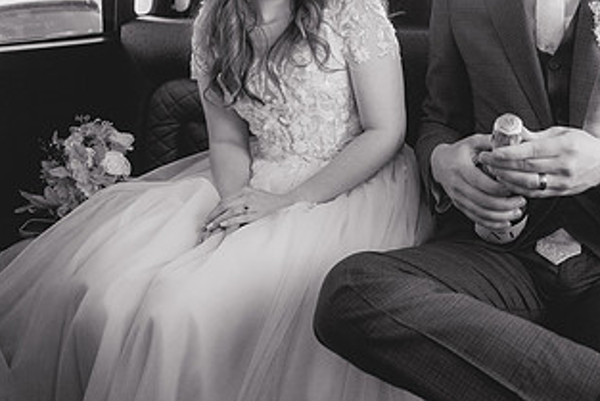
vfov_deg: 36.5
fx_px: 584
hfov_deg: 53.4
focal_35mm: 35
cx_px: 399
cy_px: 78
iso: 3200
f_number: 2.8
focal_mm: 18
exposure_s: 1/250
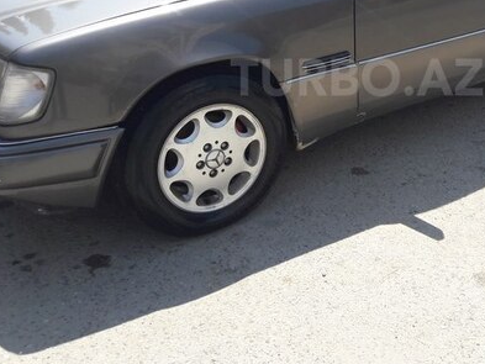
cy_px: 77
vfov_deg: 30.2
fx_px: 659
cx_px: 357
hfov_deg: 39.5
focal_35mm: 47
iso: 40
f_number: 1.9
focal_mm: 3.7
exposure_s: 1/829
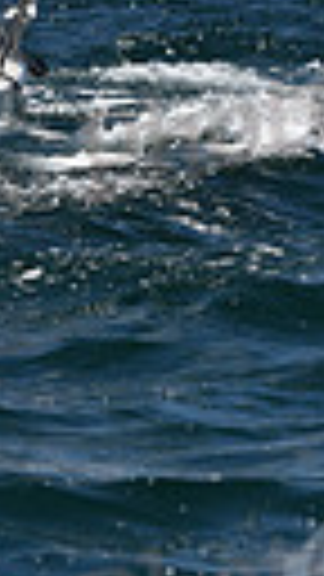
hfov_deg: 1.8
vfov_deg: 3.2
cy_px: -83
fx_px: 10141
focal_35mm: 664
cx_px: -153
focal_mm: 140
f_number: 6.3
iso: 250
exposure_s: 1/800
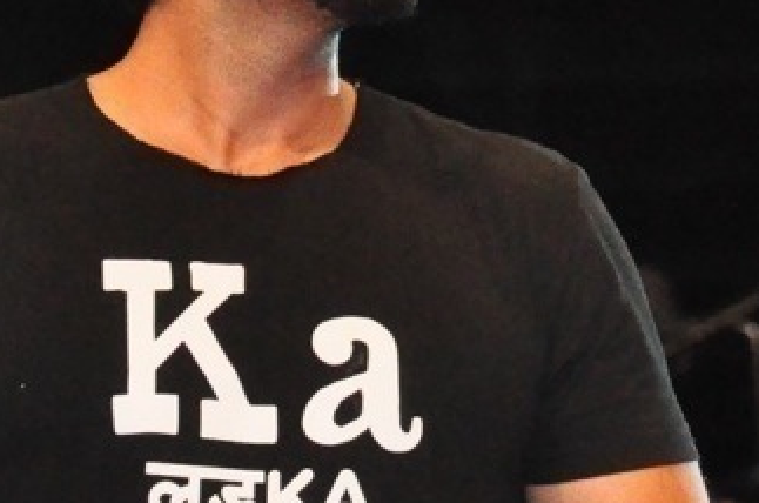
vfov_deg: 2.3
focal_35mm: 586
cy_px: 166
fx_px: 12327
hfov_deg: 3.5
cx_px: 343
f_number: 5.6
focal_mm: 105
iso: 3200
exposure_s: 1/125
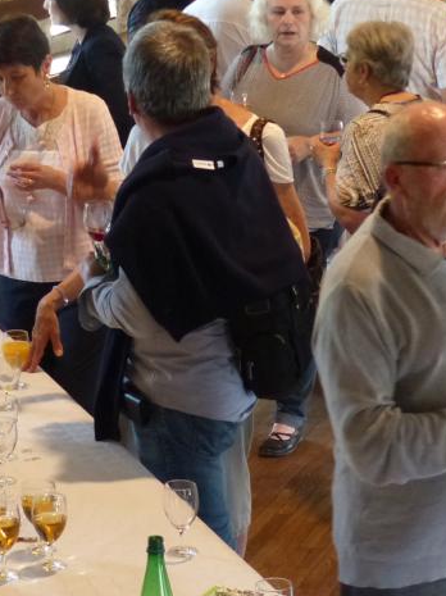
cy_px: 227
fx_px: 2133
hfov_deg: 11.9
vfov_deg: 15.9
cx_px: 176
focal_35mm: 124
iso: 400
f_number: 2.8
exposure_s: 1/50
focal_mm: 9.1
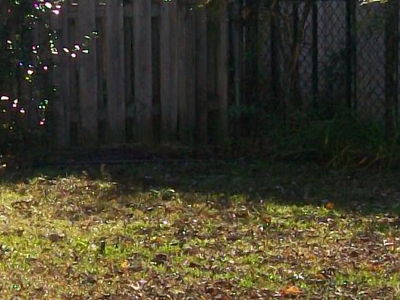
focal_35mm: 177
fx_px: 2045
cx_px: 57
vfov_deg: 8.4
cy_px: 281
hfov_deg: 11.1
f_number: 4.9
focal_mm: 6.1
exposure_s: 1/320
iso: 64
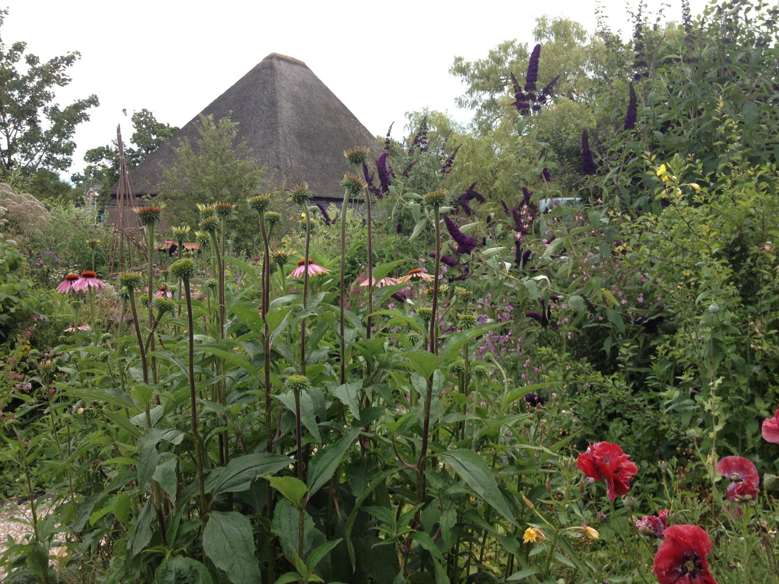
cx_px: 390
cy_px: 292
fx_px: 788
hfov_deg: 52.6
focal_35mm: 35
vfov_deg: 40.7
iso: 50
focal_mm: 4.28
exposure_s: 1/493
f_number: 2.4
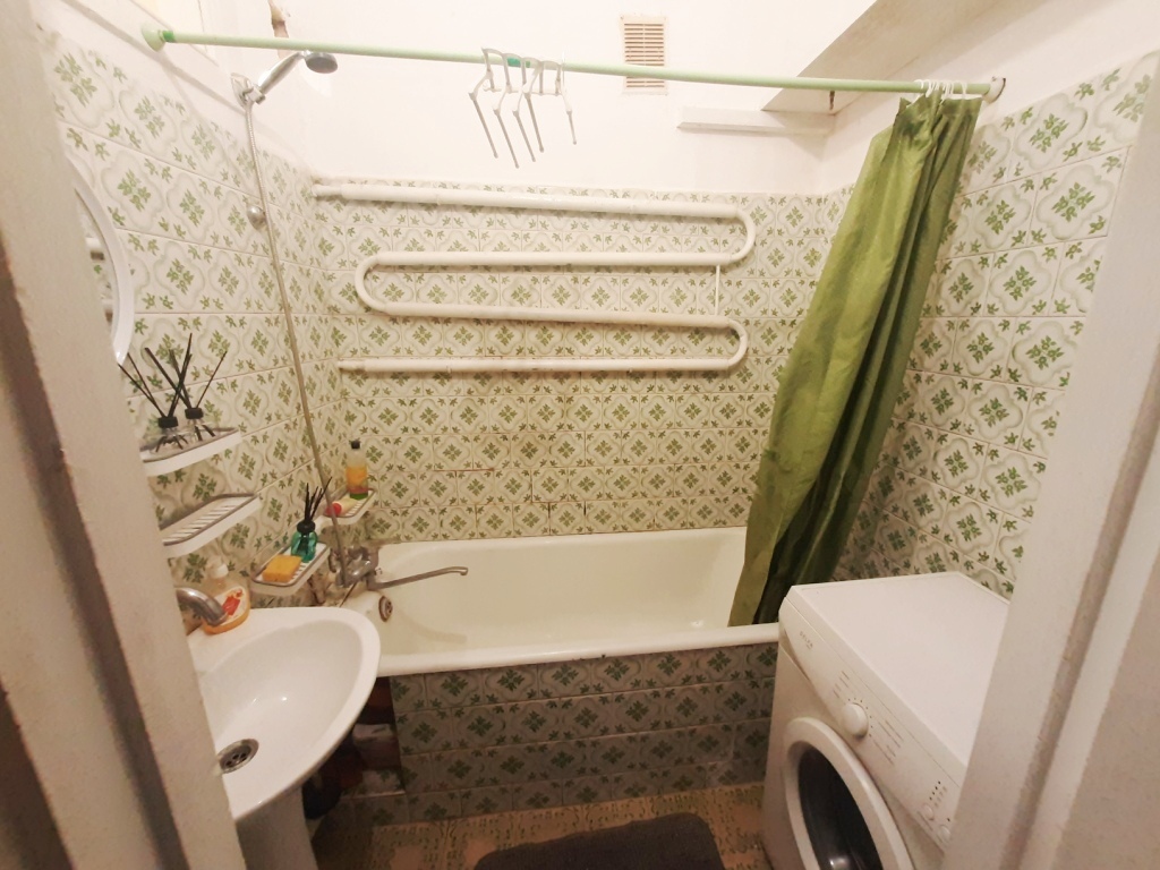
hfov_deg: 106.2
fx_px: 436
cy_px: 435
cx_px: 580
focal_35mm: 13
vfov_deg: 89.9
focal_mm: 1.42
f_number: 2.2
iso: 160
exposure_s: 1/25
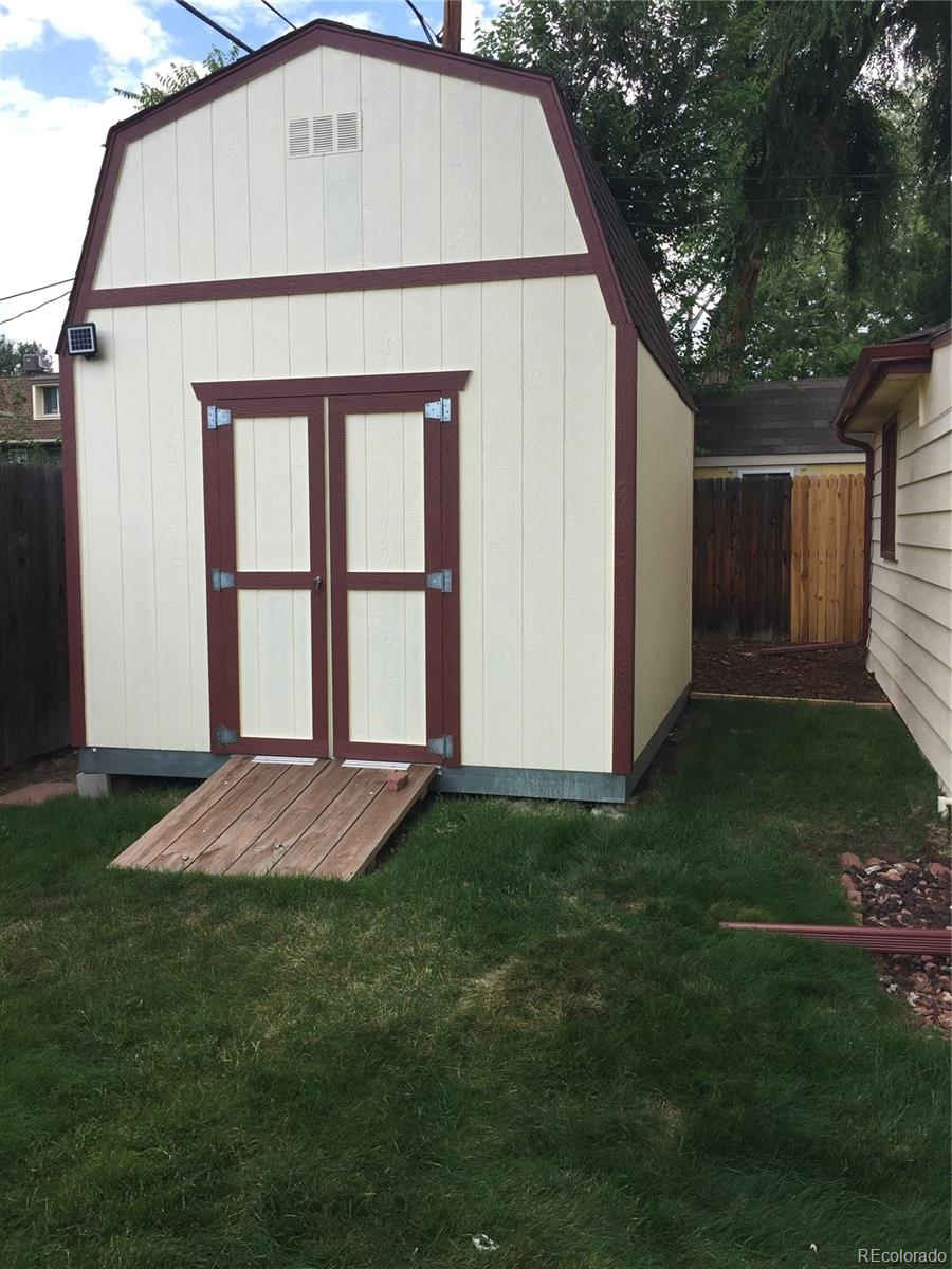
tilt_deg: -4.4
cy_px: 634
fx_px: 1063
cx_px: 476
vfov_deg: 61.7
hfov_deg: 48.2
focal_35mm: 29
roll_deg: -0.5
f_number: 2.2
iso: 32
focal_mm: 4.15
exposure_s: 1/670
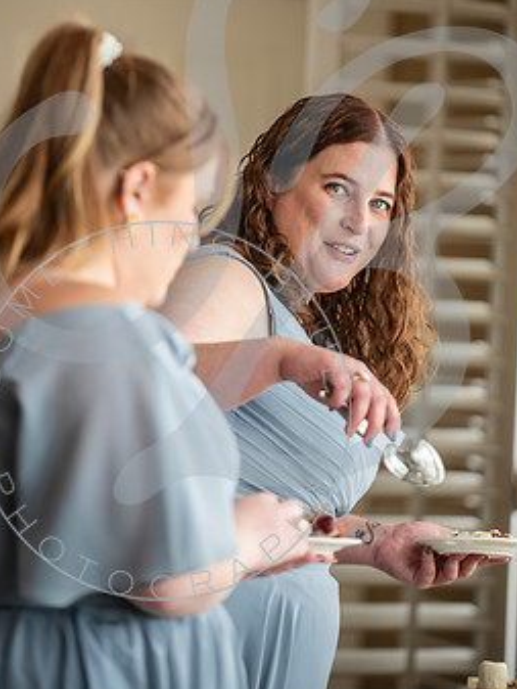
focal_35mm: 199
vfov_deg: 9.9
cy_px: 256
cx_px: 253
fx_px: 3960
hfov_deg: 7.5
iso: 250
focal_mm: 155
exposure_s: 1/250
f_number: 2.8
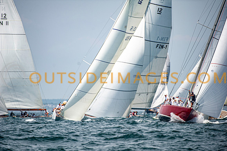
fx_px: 2395
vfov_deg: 3.6
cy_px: 76
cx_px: 114
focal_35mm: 380
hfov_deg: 5.4
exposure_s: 1/3200
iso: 400
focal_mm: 380
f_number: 5
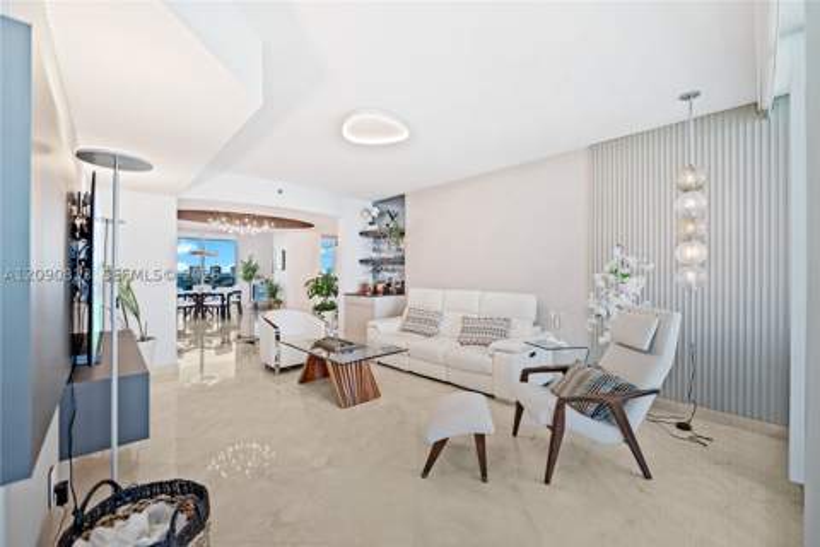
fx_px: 319
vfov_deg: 81.2
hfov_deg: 104.3
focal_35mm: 14
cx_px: 410
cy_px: 274
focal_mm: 14
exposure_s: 1/13
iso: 125
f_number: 2.8
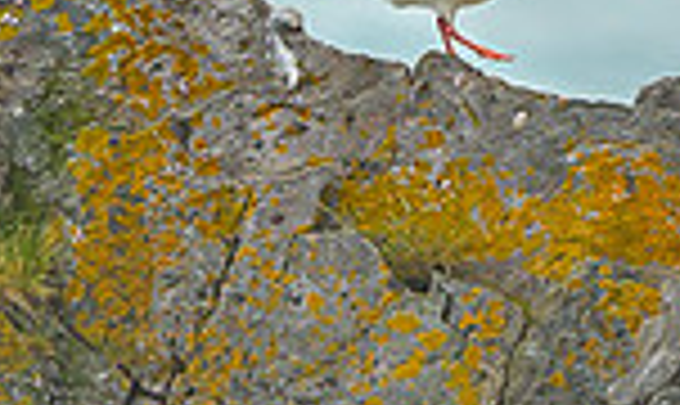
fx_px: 39243
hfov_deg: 1.0
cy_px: -167
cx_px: 619
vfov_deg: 0.6
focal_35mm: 2145
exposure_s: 1/800
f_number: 4
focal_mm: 500
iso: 800
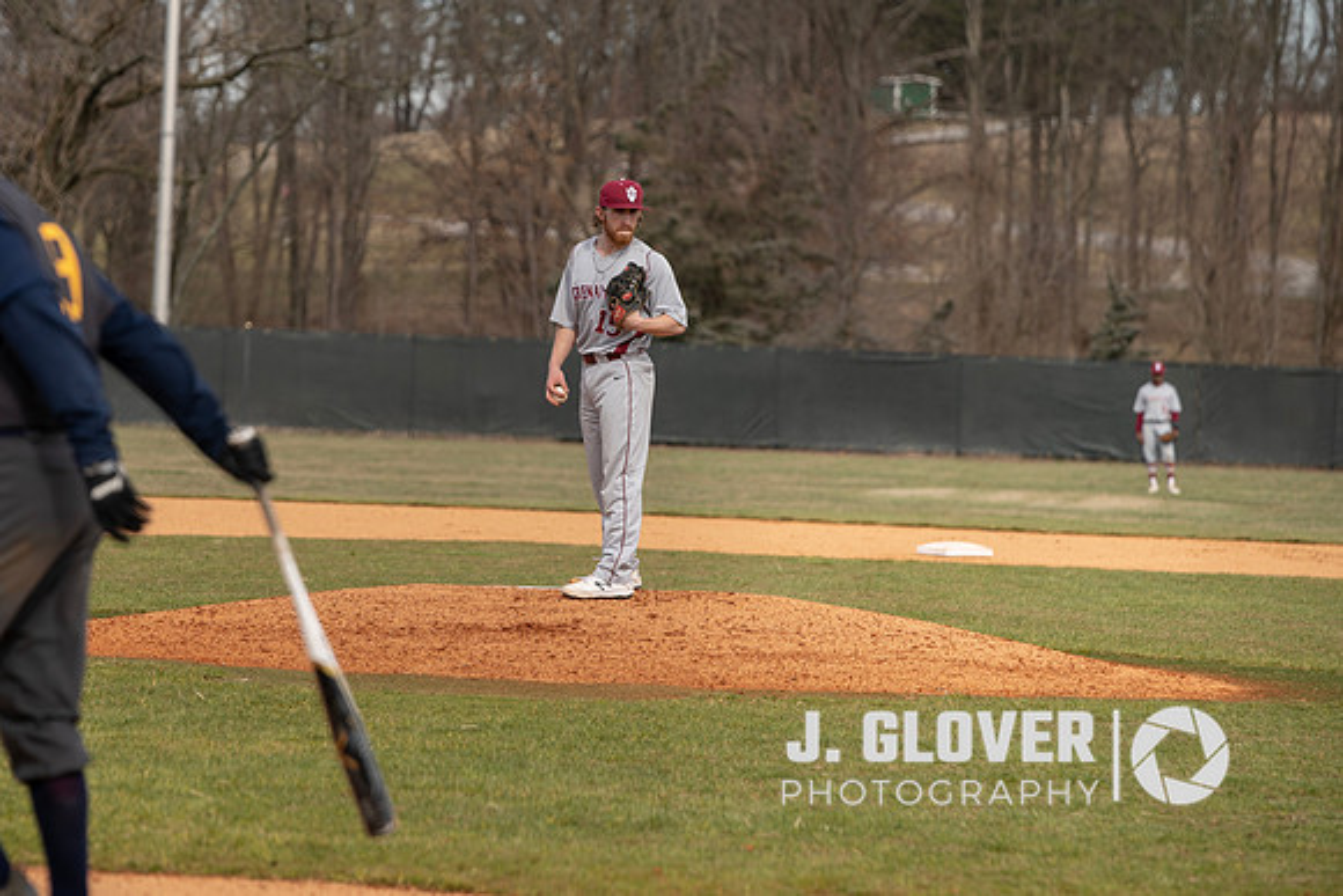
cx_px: 567
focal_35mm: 215
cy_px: 304
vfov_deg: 6.4
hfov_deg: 9.6
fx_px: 8032
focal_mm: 163
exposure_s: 1/640
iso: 160
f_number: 4
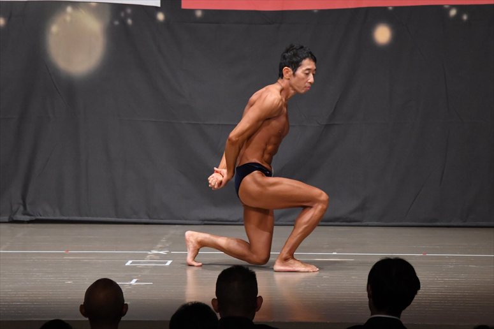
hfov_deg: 8.6
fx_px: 3292
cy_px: 164
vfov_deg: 5.7
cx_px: 247
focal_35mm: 240
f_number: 5.6
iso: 6400
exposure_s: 1/400
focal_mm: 160
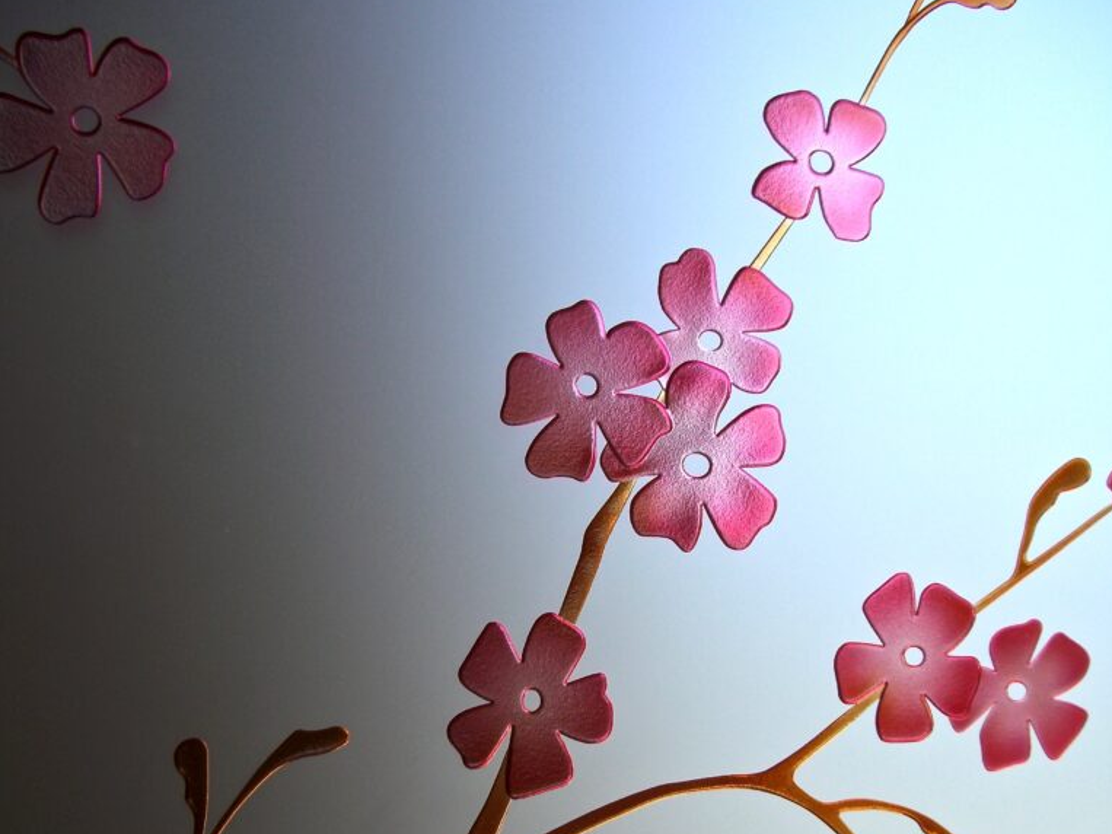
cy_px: 707
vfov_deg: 27.8
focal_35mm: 51
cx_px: 558
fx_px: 1638
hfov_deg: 37.5
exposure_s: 1/400
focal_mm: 7.9
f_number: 2.8
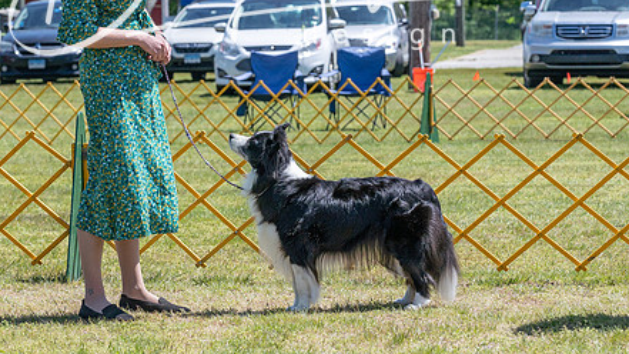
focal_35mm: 178
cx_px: 249
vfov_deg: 6.8
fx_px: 2969
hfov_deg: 12.1
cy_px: 86
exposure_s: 1/1600
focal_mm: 111
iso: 320
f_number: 7.1
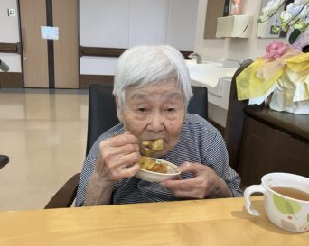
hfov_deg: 55.5
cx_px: 133
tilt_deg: -16.4
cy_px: 130
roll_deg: -2.4
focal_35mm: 32
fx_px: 292
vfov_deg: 45.7
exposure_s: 1/60
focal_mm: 3.99
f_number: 1.8
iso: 100
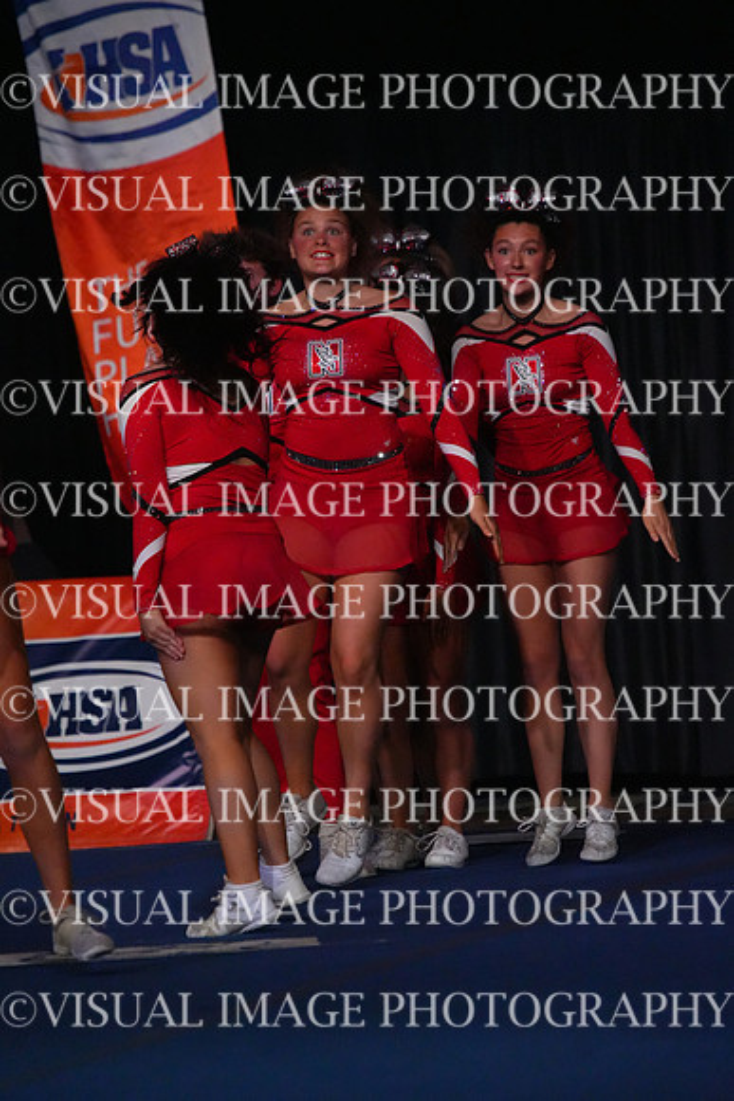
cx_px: 367
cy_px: 550
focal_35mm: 330
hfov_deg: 4.2
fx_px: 10086
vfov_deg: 6.2
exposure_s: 1/1250
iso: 16000
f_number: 5.6
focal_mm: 330
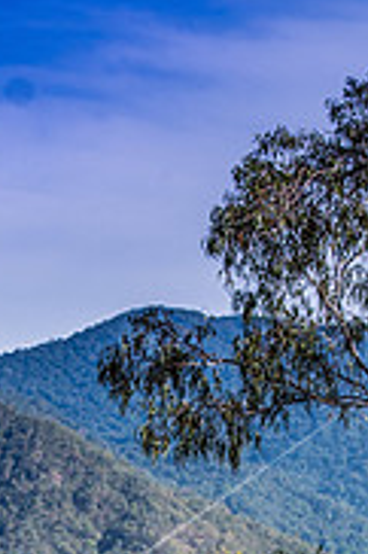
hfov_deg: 4.3
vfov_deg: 6.4
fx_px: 4900
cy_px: 676
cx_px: -27
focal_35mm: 319
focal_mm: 86
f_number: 5
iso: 250
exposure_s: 1/2500
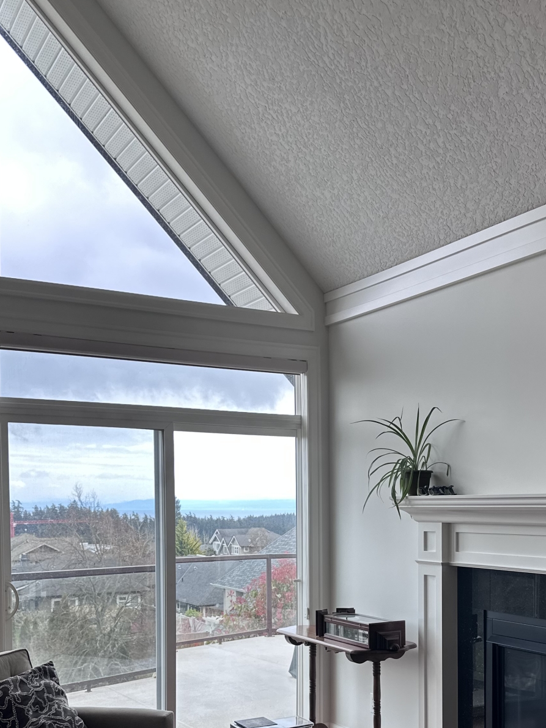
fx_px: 904
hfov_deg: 33.3
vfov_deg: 42.7
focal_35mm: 43
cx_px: 362
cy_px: 535
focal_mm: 6.86
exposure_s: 1/134
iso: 64
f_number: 1.78
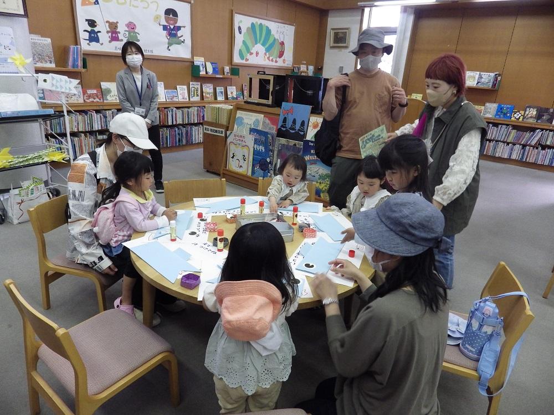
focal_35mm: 22
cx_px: 277
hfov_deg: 76.4
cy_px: 208
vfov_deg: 61.1
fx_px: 352
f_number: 3.1
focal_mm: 4
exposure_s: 1/45
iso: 250
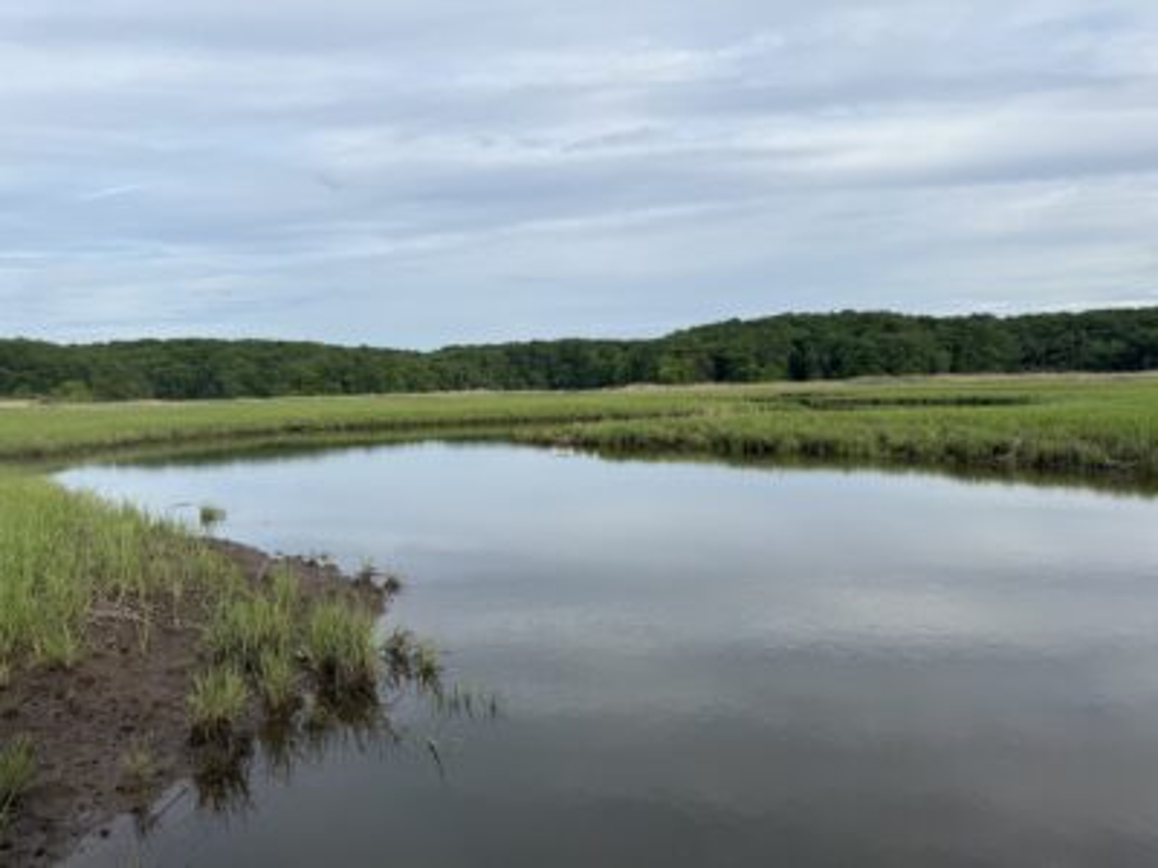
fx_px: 803
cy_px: 434
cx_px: 579
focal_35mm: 24
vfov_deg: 56.8
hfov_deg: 71.6
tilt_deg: -2.8
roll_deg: +1.5
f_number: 1.78
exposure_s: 1/2232
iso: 80
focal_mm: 6.76
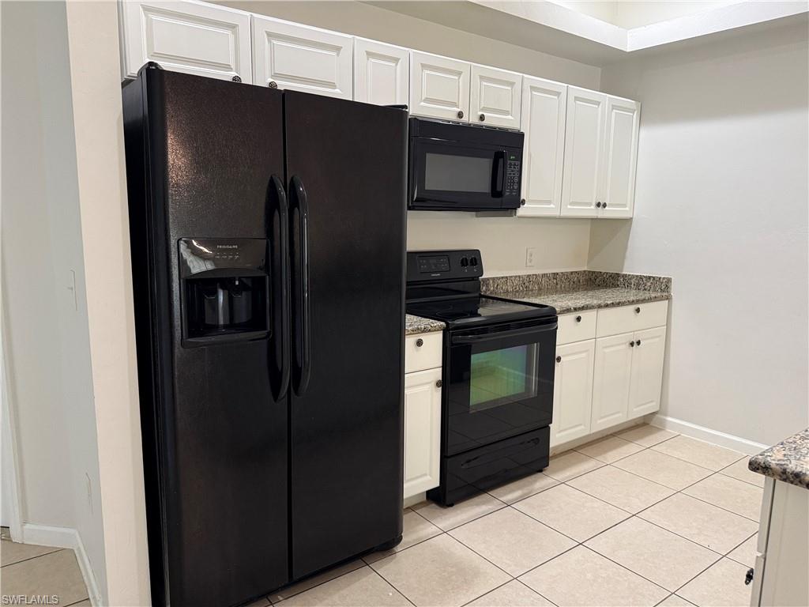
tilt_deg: -8.8
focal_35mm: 24
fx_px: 561
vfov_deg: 56.8
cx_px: 404
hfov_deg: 71.6
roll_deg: -0.8
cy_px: 304
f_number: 1.78
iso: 250
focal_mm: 6.76
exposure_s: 1/60
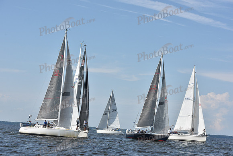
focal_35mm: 80
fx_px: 518
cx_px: 116
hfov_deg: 25.4
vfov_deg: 17.1
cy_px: 78
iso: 320
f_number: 9
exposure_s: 1/1250
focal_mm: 80
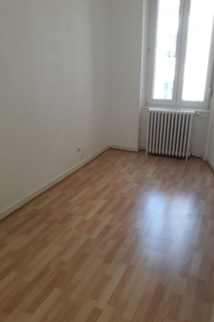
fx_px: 267
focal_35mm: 30
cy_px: 165
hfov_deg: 43.6
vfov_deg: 61.9
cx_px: 117
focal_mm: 3.7
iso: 50
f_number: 1.9
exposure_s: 1/60
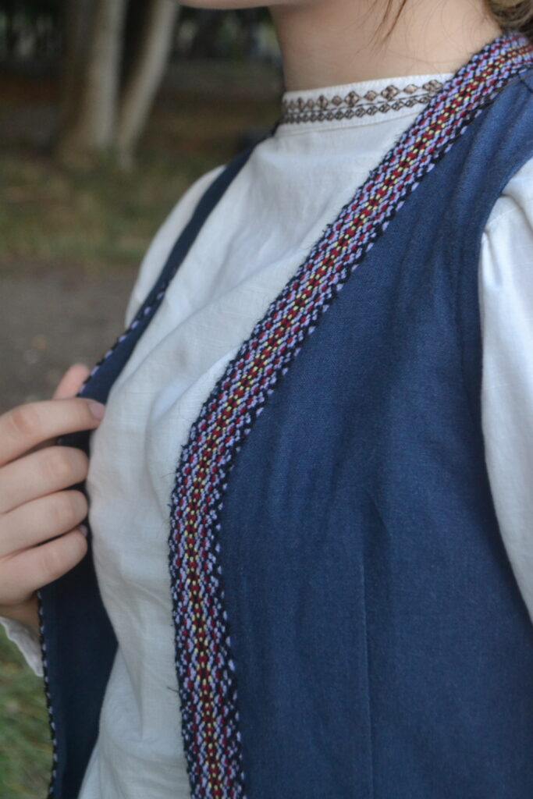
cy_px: 400
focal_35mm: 63
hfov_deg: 21.6
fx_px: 1399
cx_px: 266
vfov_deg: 31.9
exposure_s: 1/50
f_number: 5.3
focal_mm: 42
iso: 1600
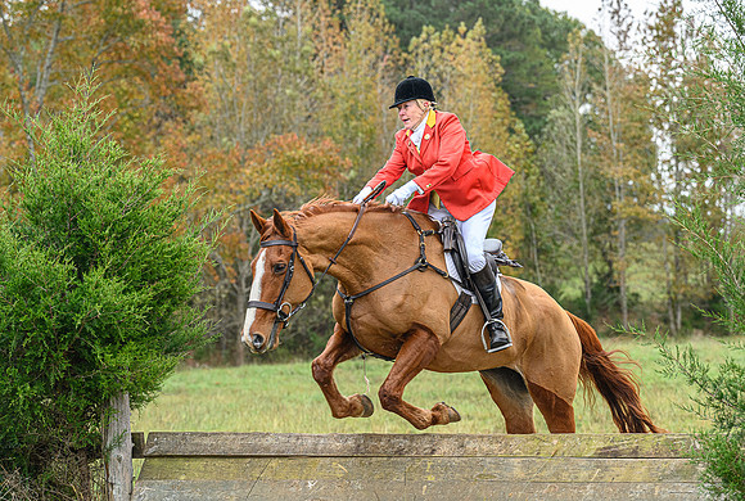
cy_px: 241
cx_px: 401
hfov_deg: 17.8
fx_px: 2384
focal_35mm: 115
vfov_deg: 12.0
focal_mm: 90
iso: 1000
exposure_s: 1/640
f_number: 3.5
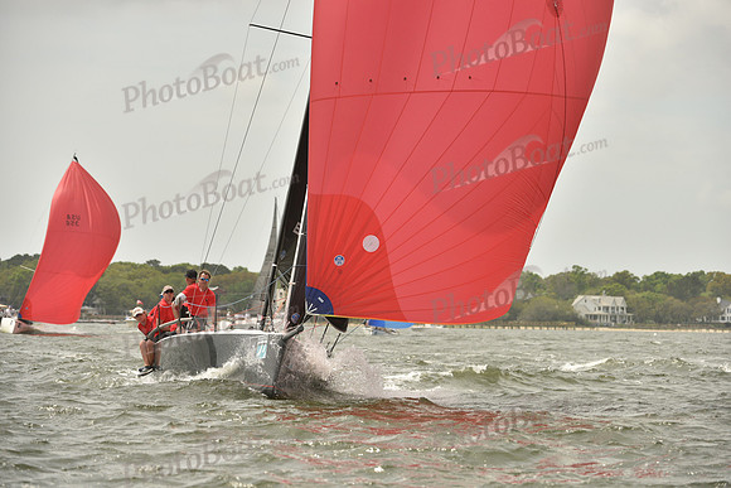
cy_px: 244
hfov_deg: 9.4
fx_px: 4468
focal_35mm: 220
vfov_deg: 6.2
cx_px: 366
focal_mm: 220
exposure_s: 1/1250
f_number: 7.1
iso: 320
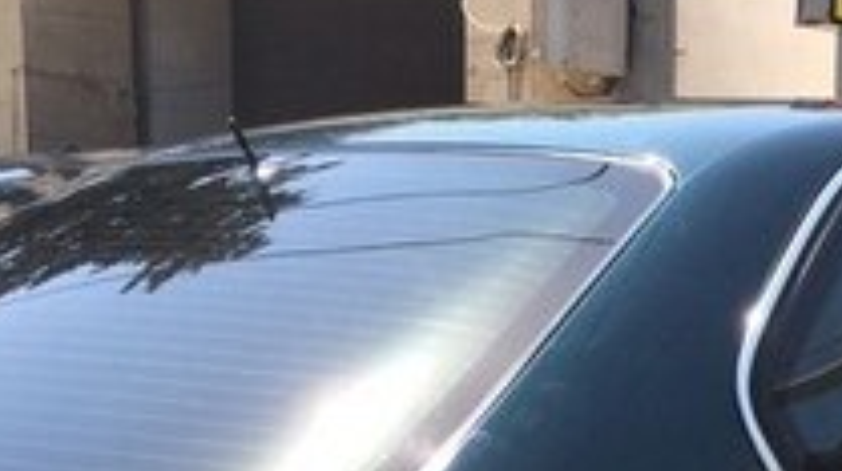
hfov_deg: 20.6
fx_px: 2230
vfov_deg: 11.5
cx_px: 862
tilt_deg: -8.8
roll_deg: +0.2
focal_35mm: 100
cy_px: 711
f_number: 2.2
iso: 32
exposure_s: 1/805
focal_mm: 4.15
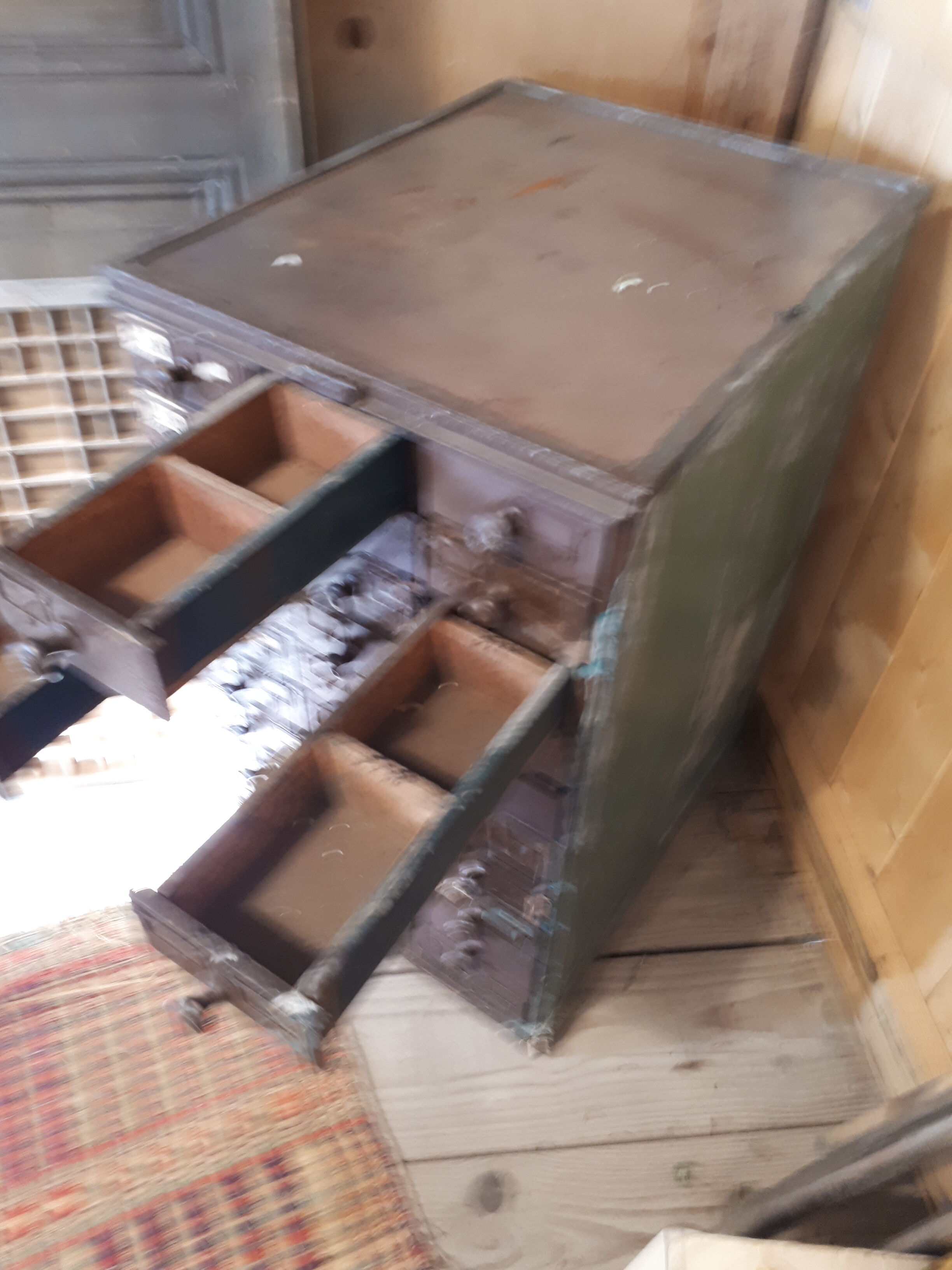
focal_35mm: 27
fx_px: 990
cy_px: 635
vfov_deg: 65.3
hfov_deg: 51.4
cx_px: 476
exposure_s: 1/17
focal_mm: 3.6
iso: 160
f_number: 1.9
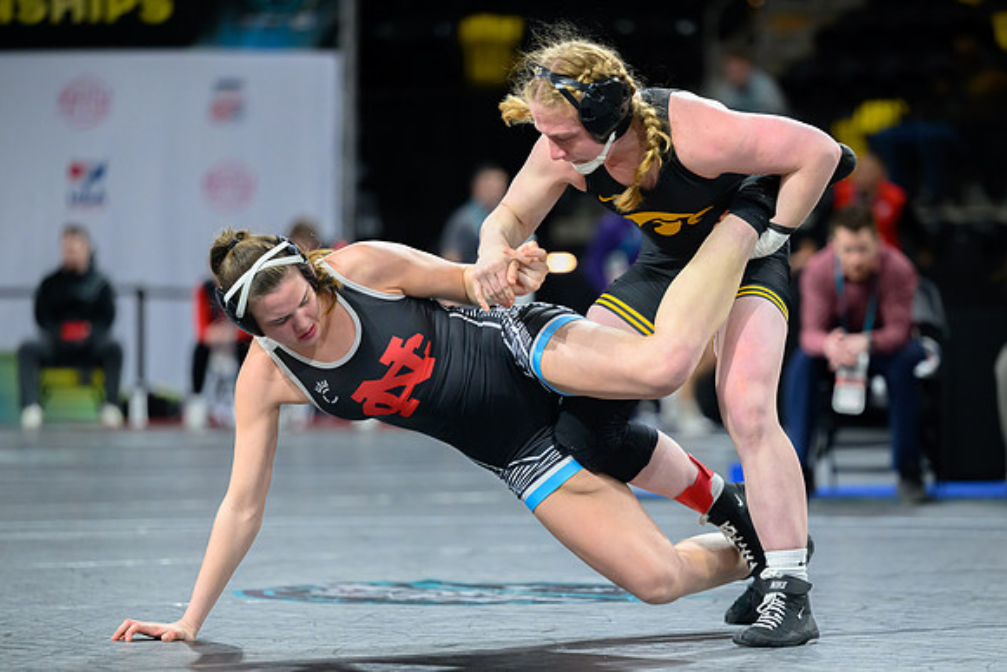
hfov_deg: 11.5
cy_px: 383
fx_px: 4984
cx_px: 553
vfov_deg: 7.7
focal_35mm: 178
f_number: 2.8
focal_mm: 155
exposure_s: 1/800
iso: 4000
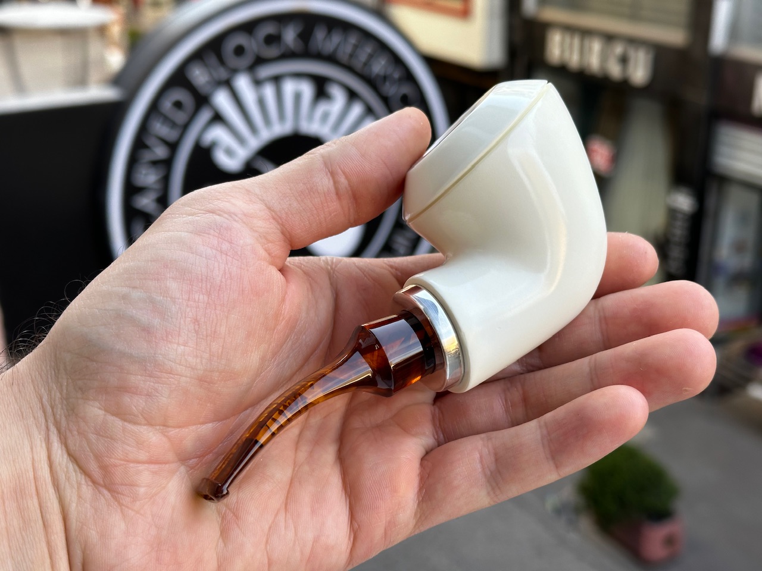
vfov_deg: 30.3
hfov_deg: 39.7
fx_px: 1057
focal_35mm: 48
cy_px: 286
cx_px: 381
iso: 64
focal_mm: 6.86
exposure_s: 1/282
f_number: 1.78
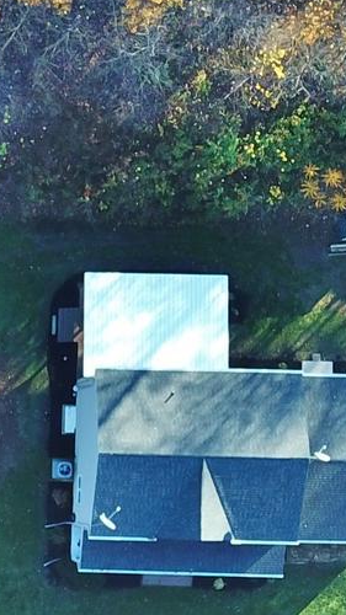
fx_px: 1893
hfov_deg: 10.0
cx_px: -231
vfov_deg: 18.3
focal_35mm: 116
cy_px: 478
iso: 100
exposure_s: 1/138
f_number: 2.2
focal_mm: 4.73
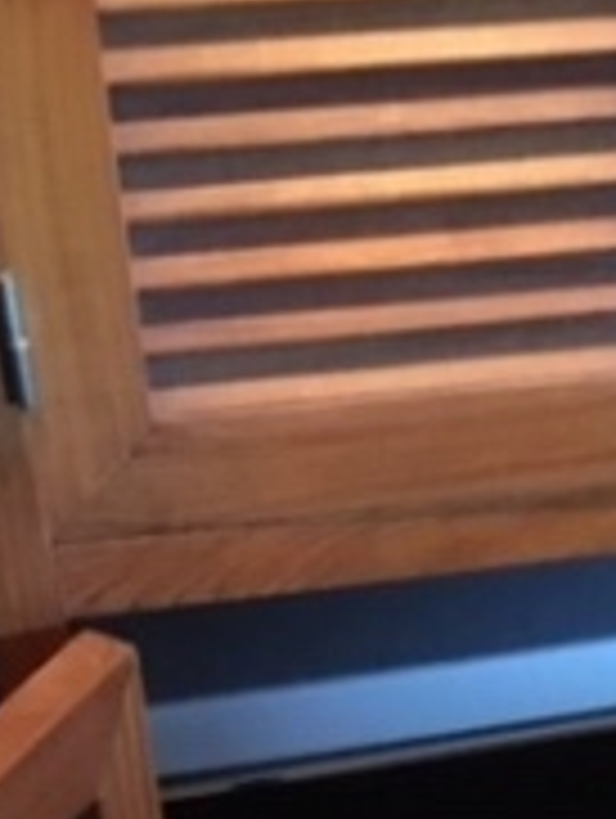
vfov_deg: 17.7
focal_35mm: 102
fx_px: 2415
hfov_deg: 14.1
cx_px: 728
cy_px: 1134
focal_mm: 3.3
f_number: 2.4
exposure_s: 1/15
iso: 640
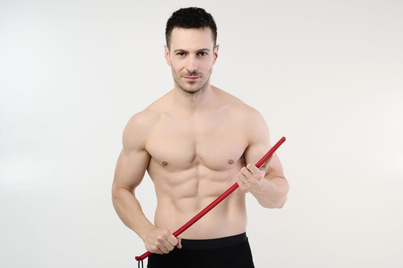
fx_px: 783
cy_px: 134
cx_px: 202
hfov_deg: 28.9
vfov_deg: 19.4
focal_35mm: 70
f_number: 9
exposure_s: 1/125
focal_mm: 70
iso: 100
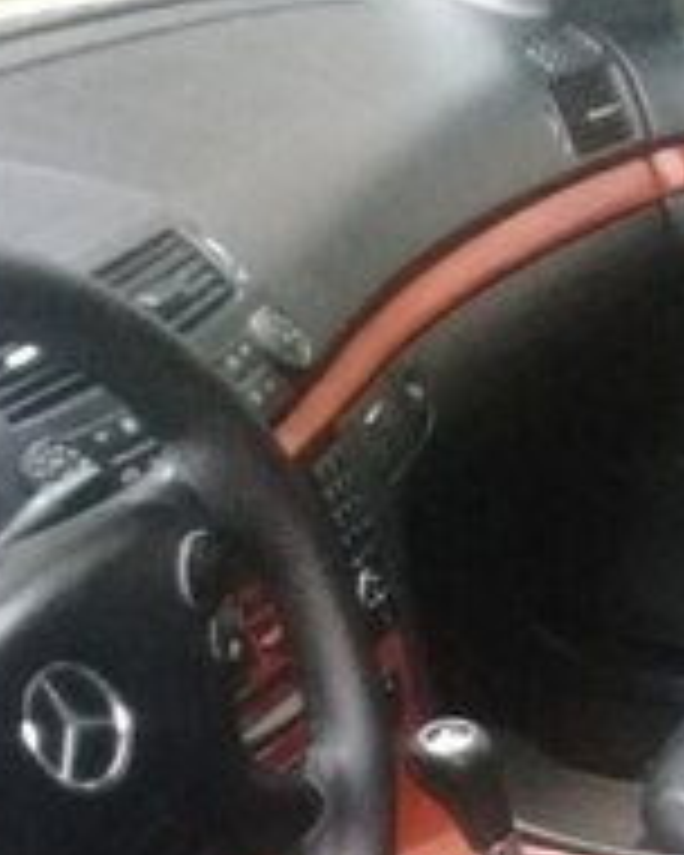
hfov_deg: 19.2
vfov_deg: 21.8
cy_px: 1098
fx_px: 1999
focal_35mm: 79
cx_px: 554
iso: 500
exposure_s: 1/15
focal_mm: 3.3
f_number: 2.2
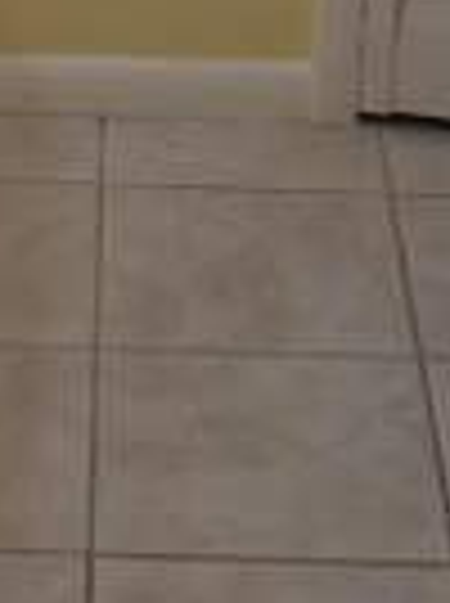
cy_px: -423
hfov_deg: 10.5
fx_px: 2434
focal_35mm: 140
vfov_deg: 13.0
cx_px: 58
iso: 640
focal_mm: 18
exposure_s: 1/250
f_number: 3.5
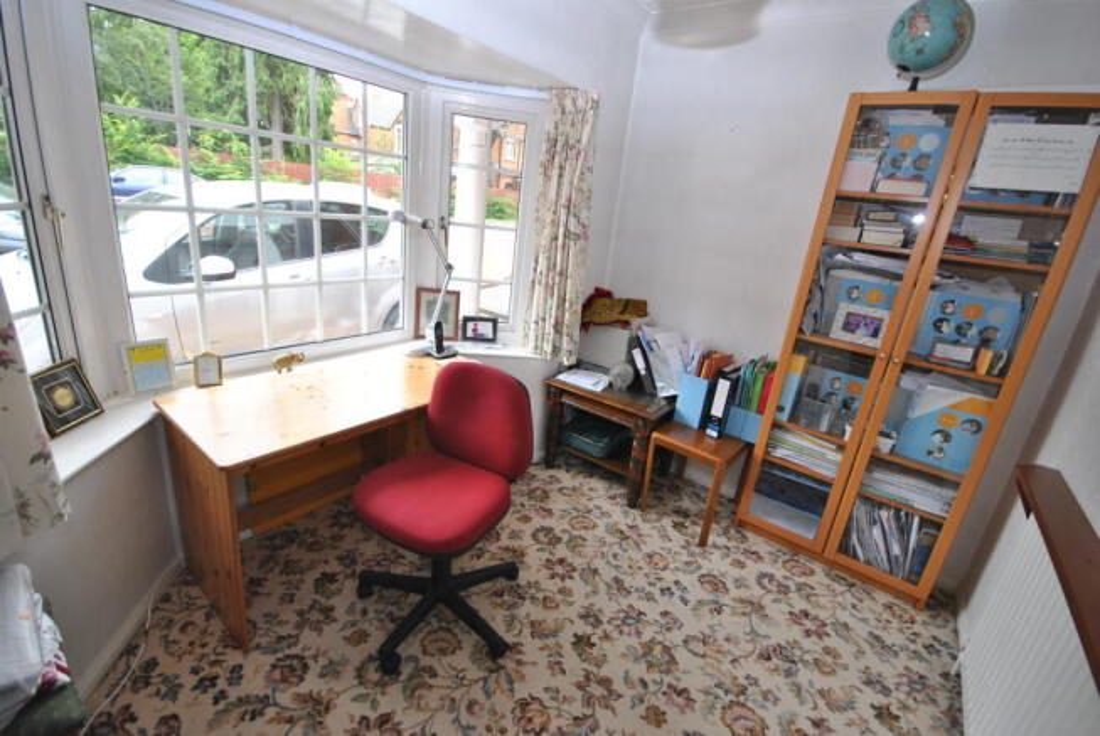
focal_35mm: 15
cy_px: 368
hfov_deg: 100.3
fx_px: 459
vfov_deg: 77.5
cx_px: 550
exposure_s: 1/40
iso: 200
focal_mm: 10
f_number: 4
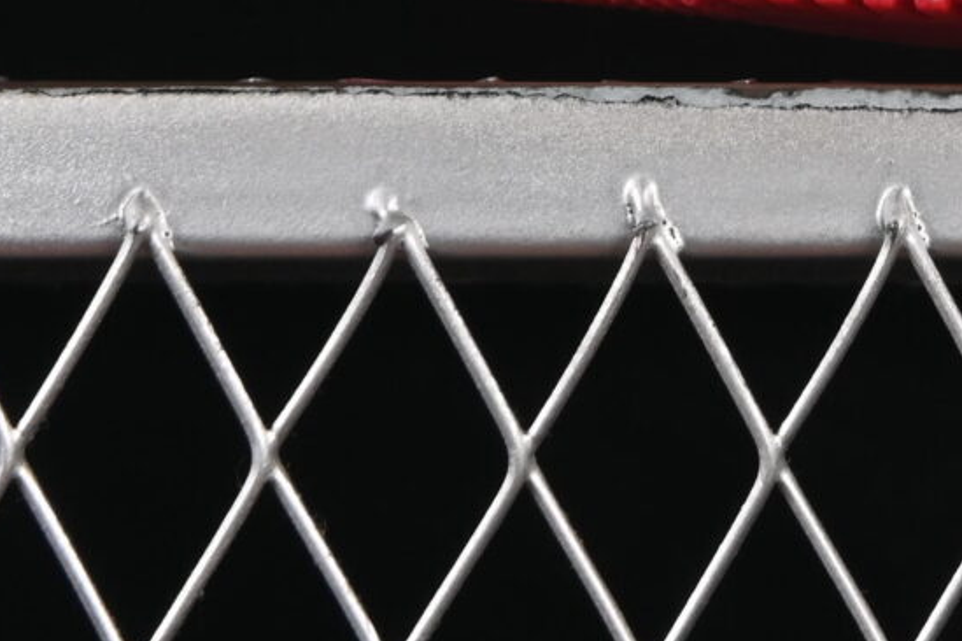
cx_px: 1971
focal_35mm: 350
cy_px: -831
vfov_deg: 3.9
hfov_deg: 5.7
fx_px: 9352
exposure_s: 1/80
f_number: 8
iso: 160
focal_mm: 50
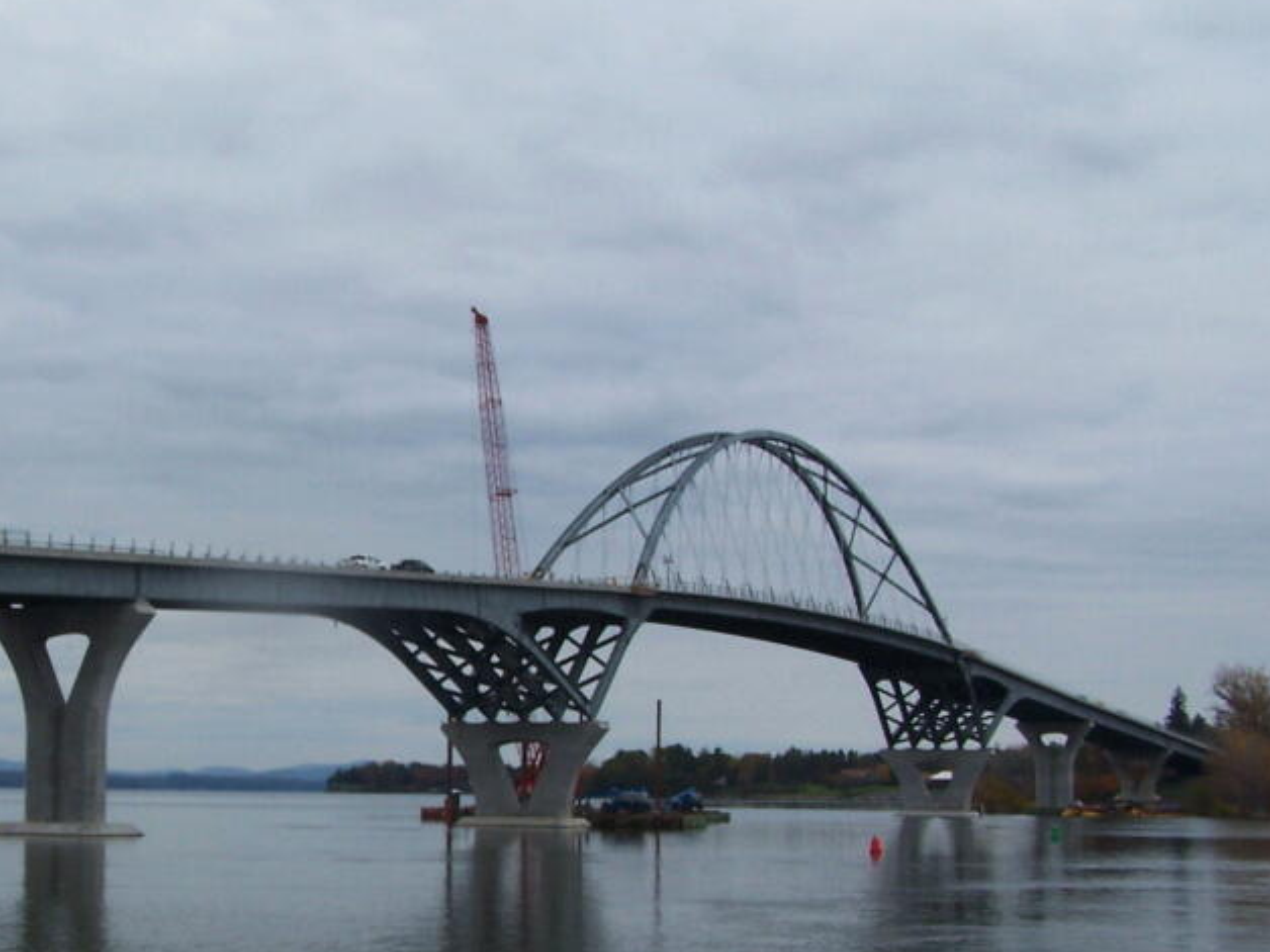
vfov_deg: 23.6
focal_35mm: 62
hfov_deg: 30.6
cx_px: 307
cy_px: 586
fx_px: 2275
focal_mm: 6.3
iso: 80
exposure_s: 1/640
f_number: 4
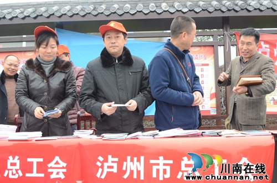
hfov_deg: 46.5
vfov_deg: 31.7
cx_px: 138
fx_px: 322
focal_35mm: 42
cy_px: 92
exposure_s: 1/90
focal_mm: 28
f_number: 9.5
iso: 640
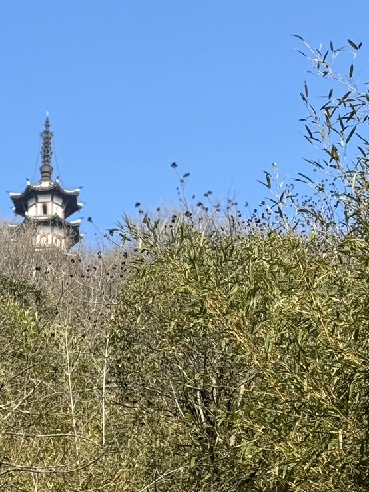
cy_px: 161
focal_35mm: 130
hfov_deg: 11.3
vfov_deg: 15.1
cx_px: 23
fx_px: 1847
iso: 64
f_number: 1.78
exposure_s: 1/2513
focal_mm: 6.86
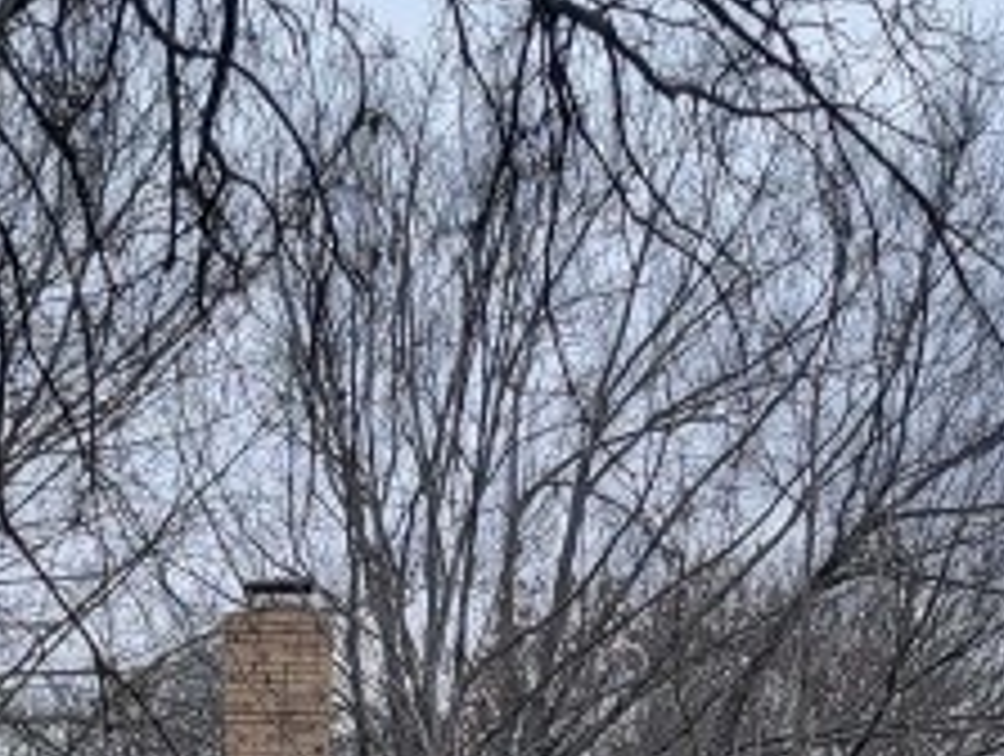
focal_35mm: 110
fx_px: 3196
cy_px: 1188
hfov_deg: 17.9
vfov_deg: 12.7
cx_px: 464
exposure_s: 1/120
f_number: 1.8
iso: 20
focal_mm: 6.7
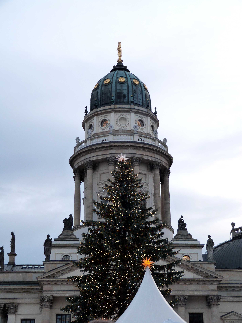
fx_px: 597
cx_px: 121
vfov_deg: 30.3
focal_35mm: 64
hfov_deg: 22.9
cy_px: 162
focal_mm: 11.6
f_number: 3.3
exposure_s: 1/60
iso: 200
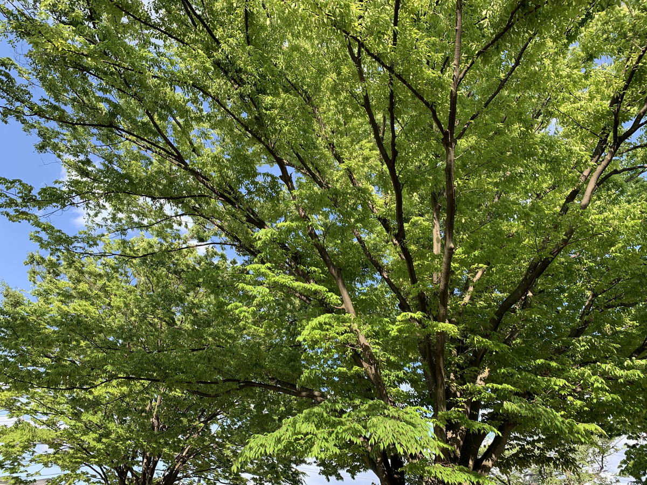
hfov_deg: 67.3
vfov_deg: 53.1
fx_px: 486
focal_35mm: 26
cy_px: 242
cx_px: 324
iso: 25
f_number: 1.8
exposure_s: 1/429
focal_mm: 4.25
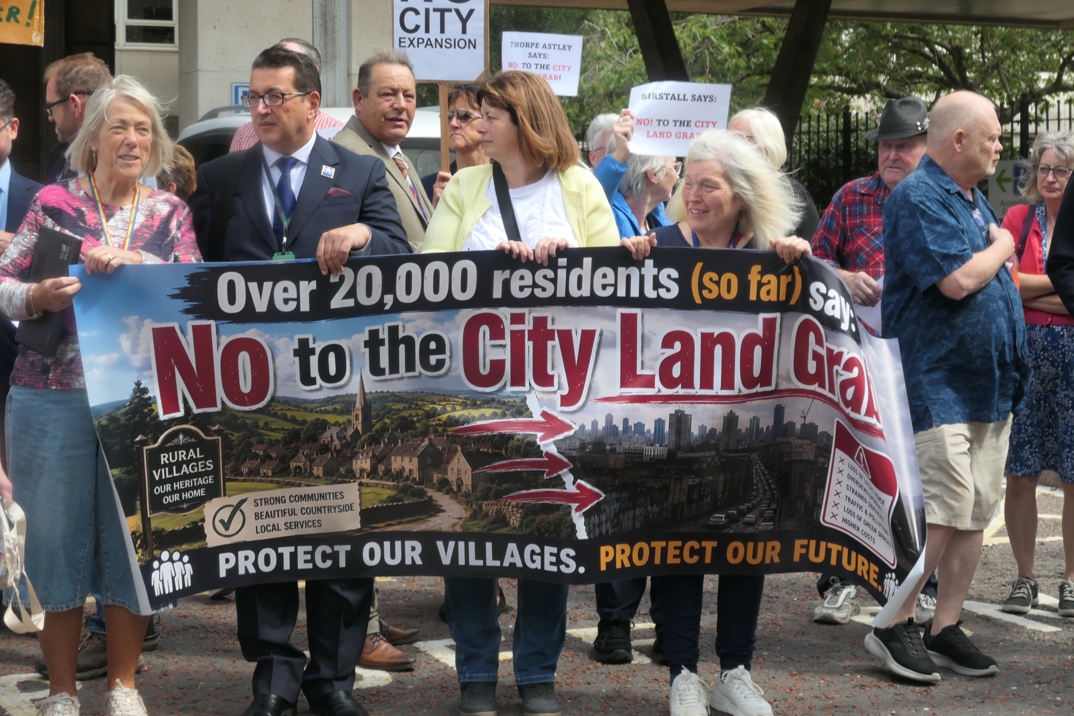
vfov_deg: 16.7
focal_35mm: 82
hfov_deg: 24.8
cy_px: 358
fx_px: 2446
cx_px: 538
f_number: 4.9
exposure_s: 1/320
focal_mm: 29.5
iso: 200
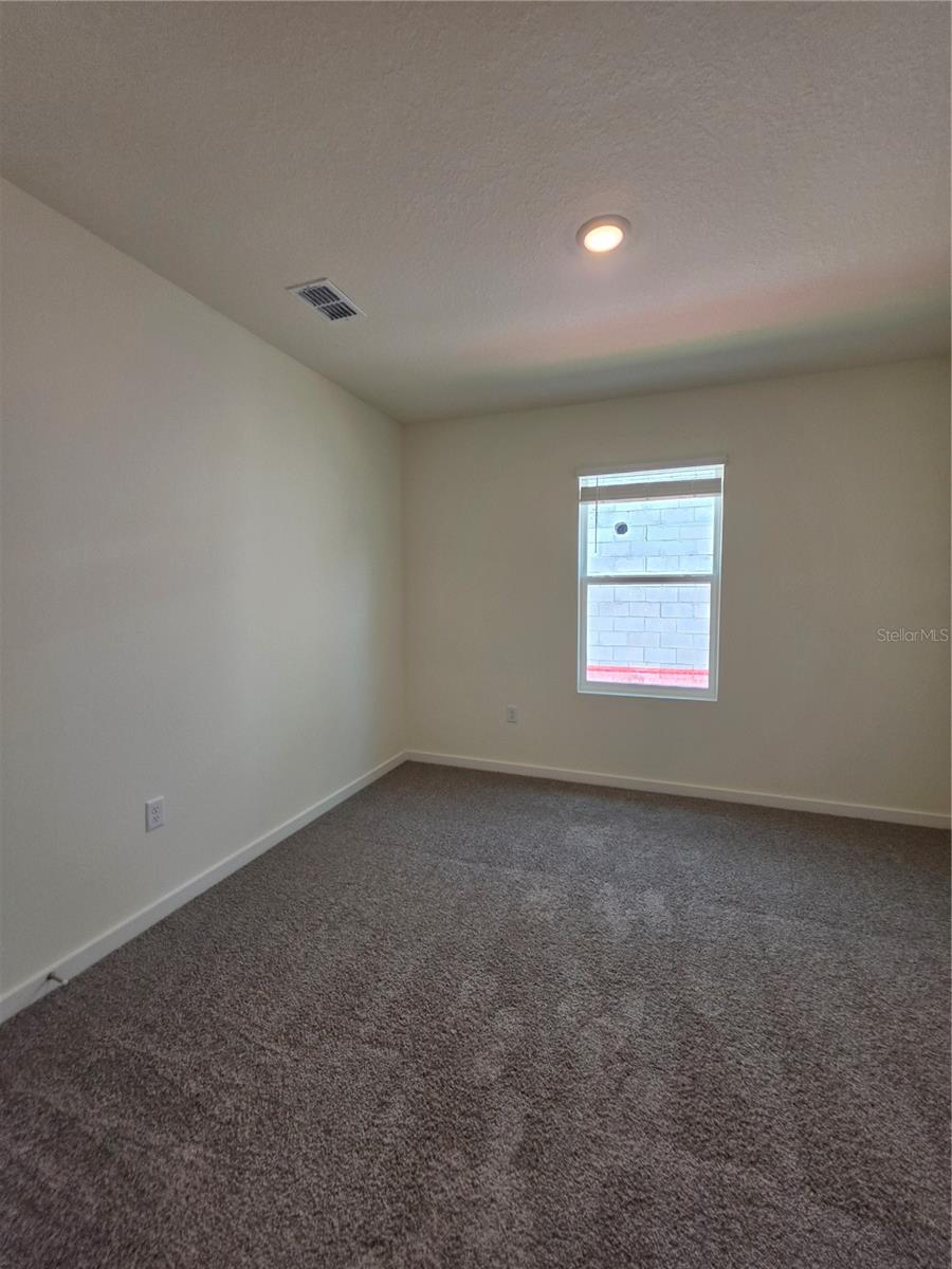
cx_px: 476
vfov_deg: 106.2
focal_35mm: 13
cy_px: 634
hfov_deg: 89.9
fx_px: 477
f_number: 1.9
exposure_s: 1/120
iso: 64
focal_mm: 2.2
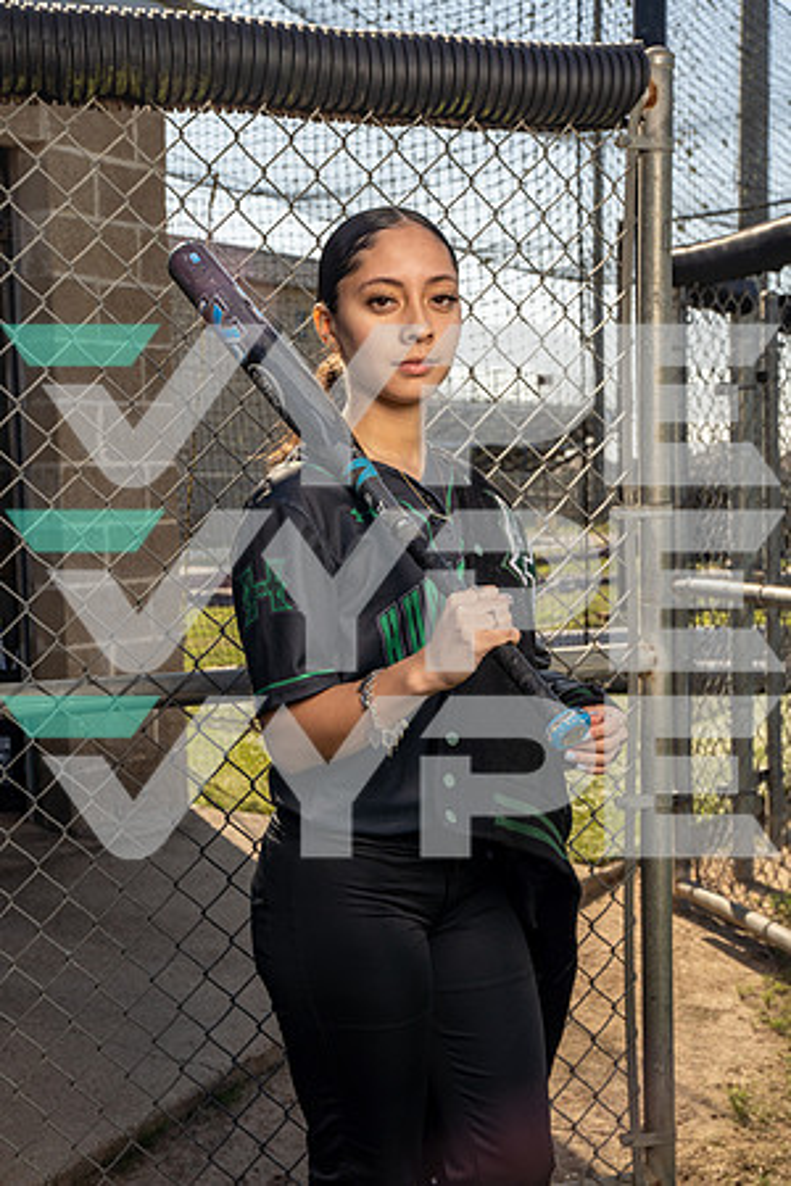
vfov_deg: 41.1
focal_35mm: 48
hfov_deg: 28.1
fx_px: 1582
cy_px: 593
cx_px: 396
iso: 125
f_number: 8
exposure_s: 1/250
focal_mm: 48
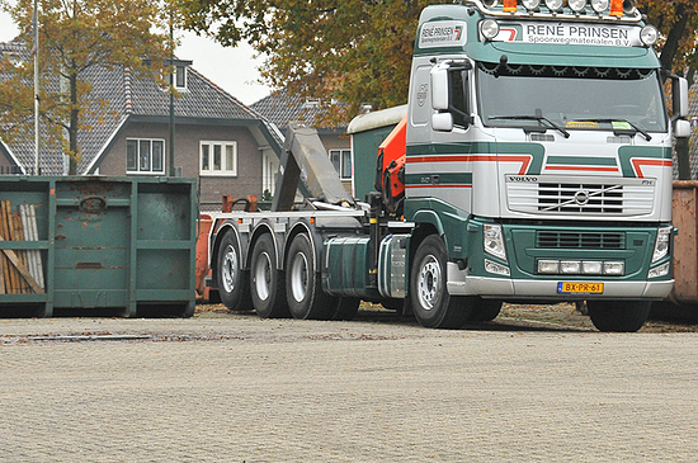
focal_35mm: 179
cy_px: 150
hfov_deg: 11.5
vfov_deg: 7.6
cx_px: 478
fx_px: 3465
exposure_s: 1/100
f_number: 8
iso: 640
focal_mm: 82
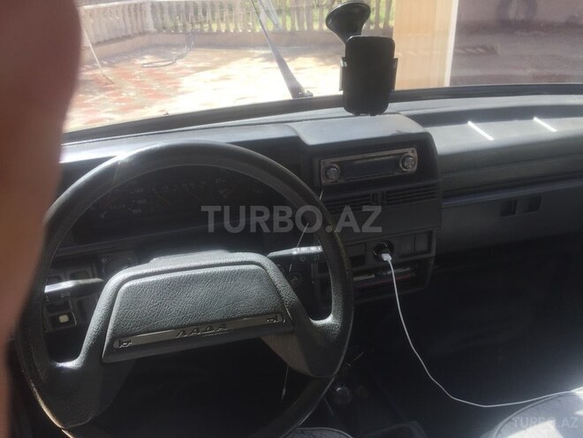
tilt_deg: -27.3
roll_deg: +2.3
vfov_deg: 48.2
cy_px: 219
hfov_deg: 61.7
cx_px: 292
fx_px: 488
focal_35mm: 29
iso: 32
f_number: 2.2
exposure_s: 1/286
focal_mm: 4.15
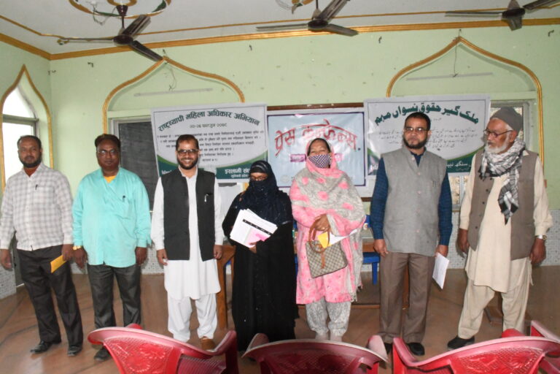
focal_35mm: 27
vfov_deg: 47.9
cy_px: 187
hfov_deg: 67.4
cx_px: 280
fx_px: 420
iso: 12800
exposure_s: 1/200
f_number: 22
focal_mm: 18
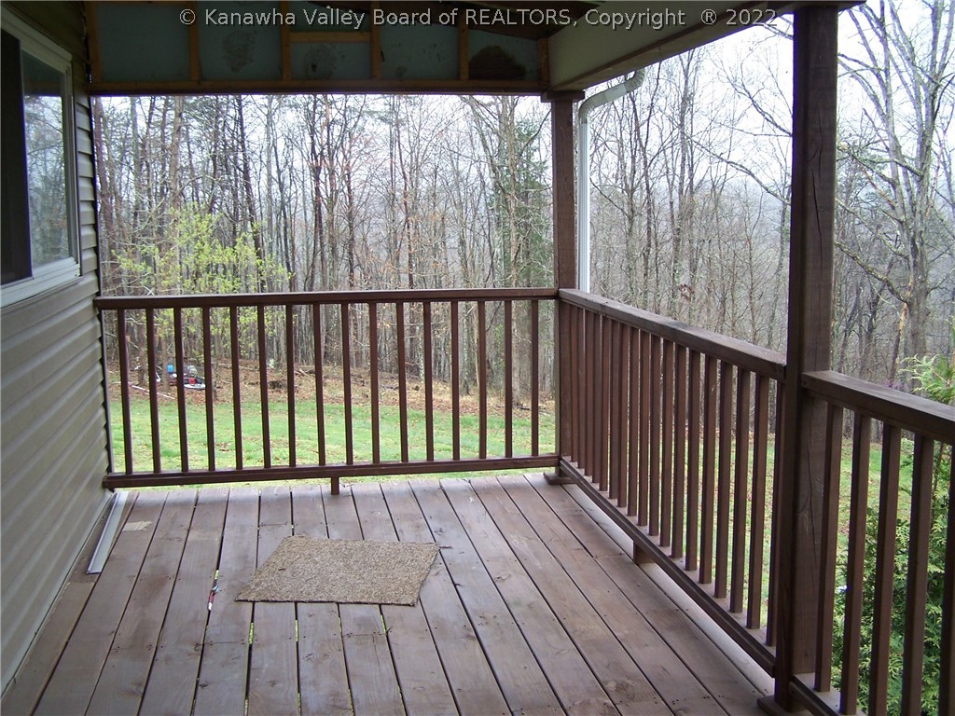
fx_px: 1048
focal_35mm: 38
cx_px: 478
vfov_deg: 37.7
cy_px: 358
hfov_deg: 49.0
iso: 80
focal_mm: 6.3
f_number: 2.8
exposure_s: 1/90
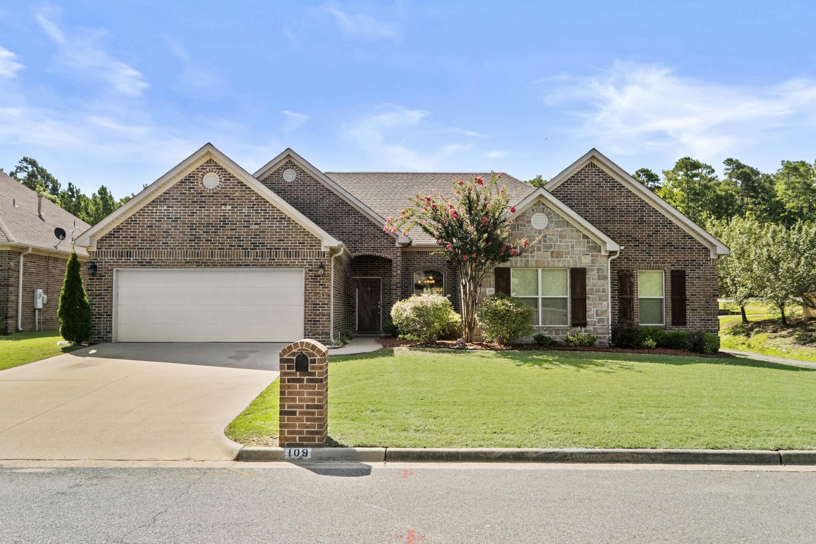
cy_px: 272
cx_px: 408
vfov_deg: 45.0
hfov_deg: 63.7
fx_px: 657
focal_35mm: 29
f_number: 8
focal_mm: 19.1
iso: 400
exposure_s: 1/800
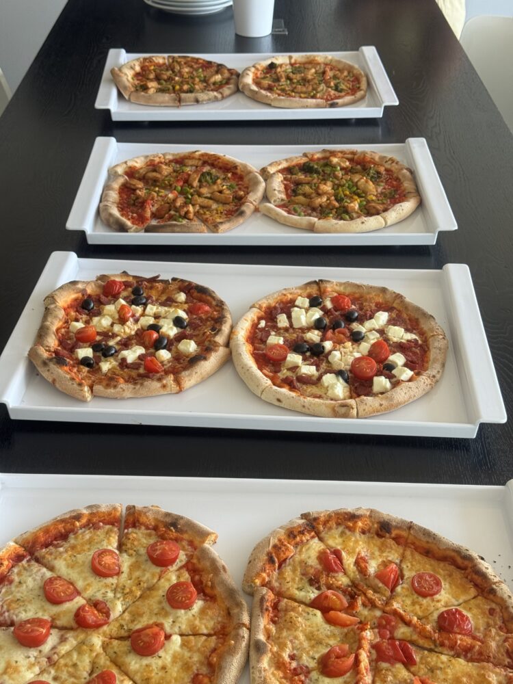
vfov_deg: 39.7
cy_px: 342
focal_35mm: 48
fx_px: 948
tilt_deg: -32.0
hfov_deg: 30.3
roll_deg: -0.8
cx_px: 256
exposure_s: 1/108
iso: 100
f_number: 1.78
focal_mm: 6.76
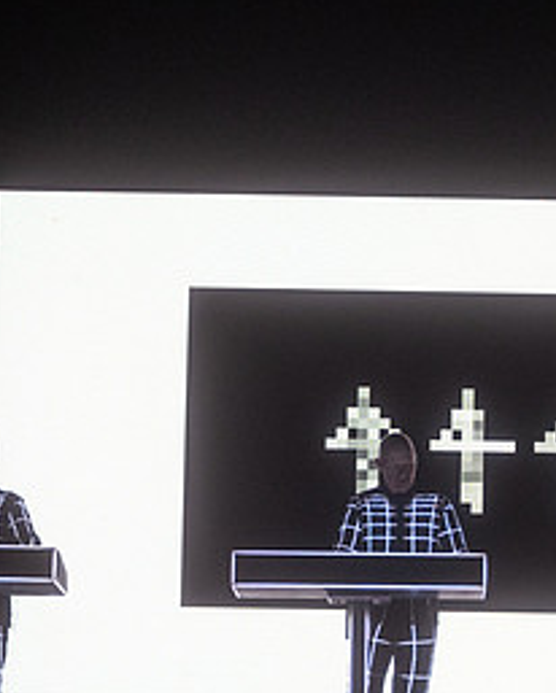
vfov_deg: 10.6
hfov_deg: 8.5
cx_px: 567
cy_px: 487
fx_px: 3719
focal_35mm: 181
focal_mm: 80
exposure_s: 1/320
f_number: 3.2
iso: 2500
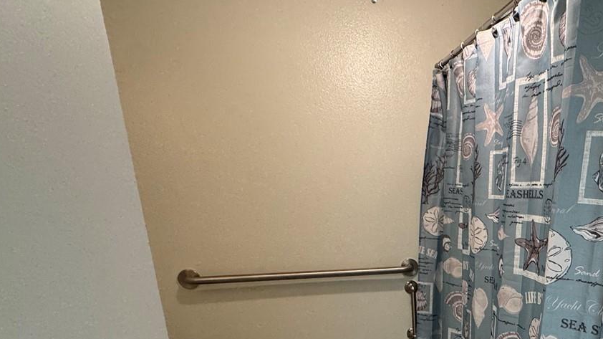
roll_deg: +0.4
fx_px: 464
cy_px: 321
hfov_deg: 61.3
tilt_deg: -16.0
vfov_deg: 36.9
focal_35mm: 29
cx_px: 472
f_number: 2.2
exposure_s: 1/60
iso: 160
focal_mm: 2.22
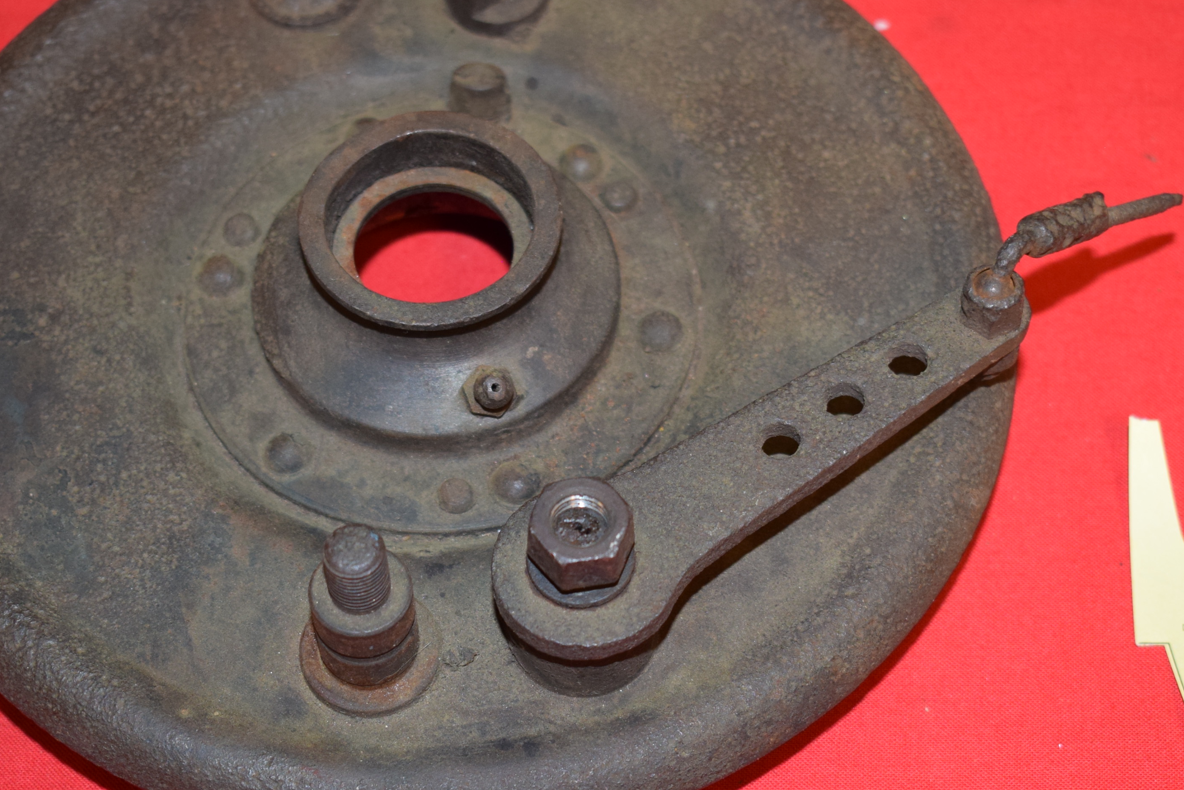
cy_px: 477
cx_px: 609
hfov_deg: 24.8
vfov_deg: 16.7
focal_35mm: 82
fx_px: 2698
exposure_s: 1/60
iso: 640
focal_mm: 34
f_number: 5
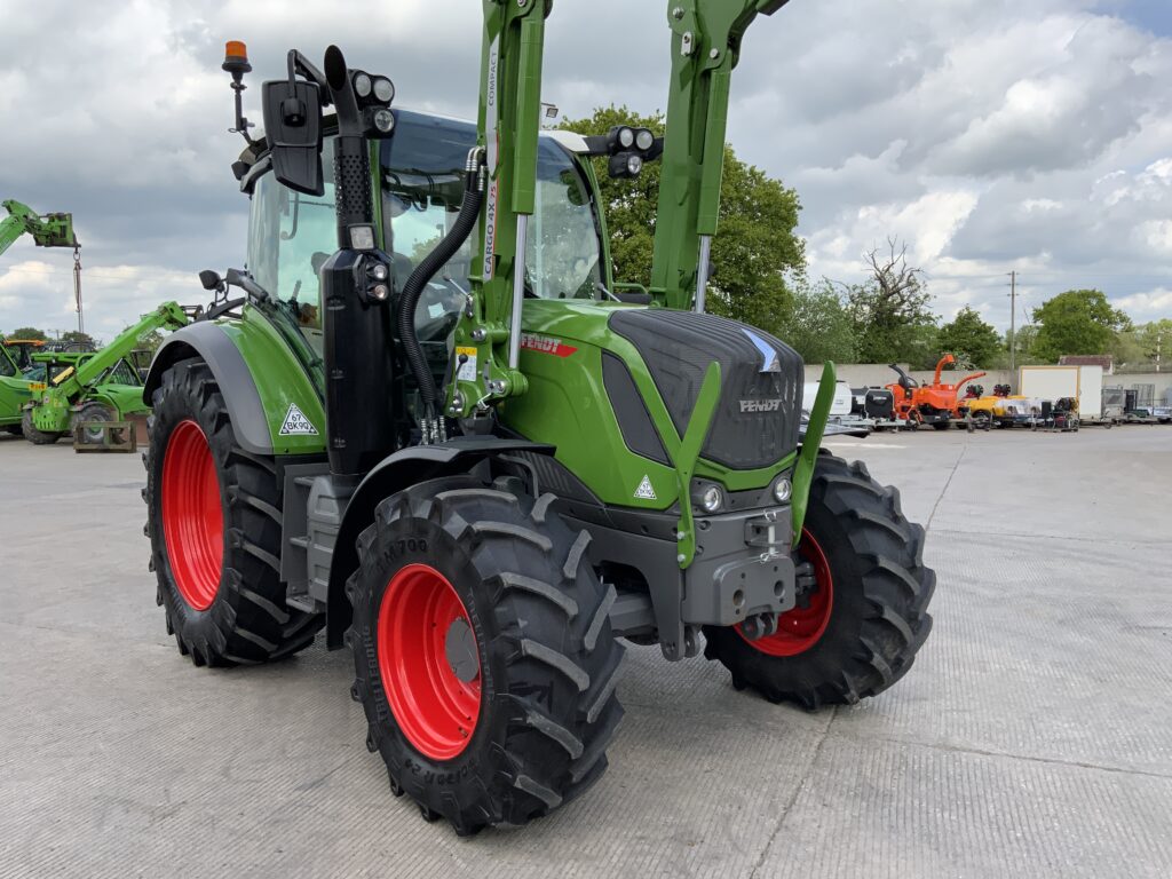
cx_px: 586
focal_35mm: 29
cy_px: 440
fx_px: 982
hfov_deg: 61.7
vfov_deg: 48.2
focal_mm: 3
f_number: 1.8
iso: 16
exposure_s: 1/1168
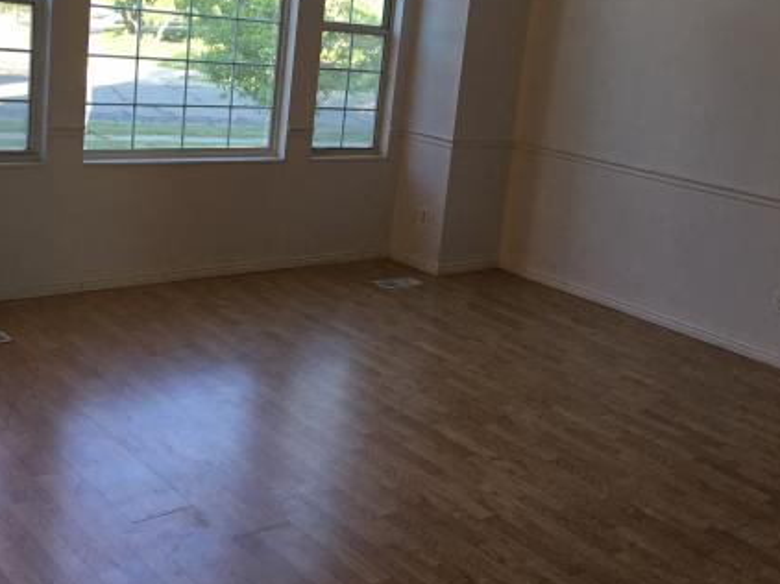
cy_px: 194
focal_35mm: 44
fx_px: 991
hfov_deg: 43.0
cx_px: 408
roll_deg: -6.5
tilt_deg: -9.5
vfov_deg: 32.6
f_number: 2.2
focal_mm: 4.15
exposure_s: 1/30
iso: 32
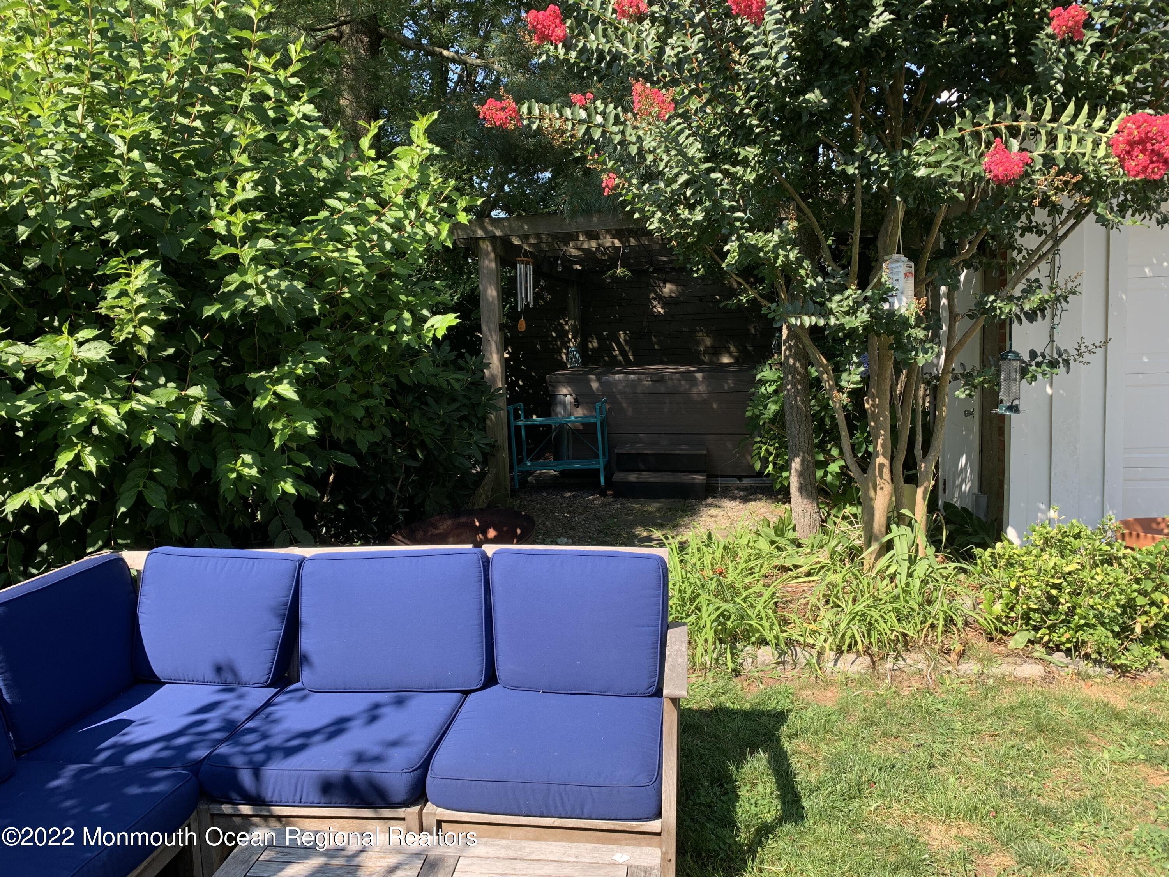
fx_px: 878
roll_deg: +2.0
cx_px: 584
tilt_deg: -6.2
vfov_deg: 53.1
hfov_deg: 67.3
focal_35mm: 26
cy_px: 438
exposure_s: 1/459
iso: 25
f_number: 1.8
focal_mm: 4.25
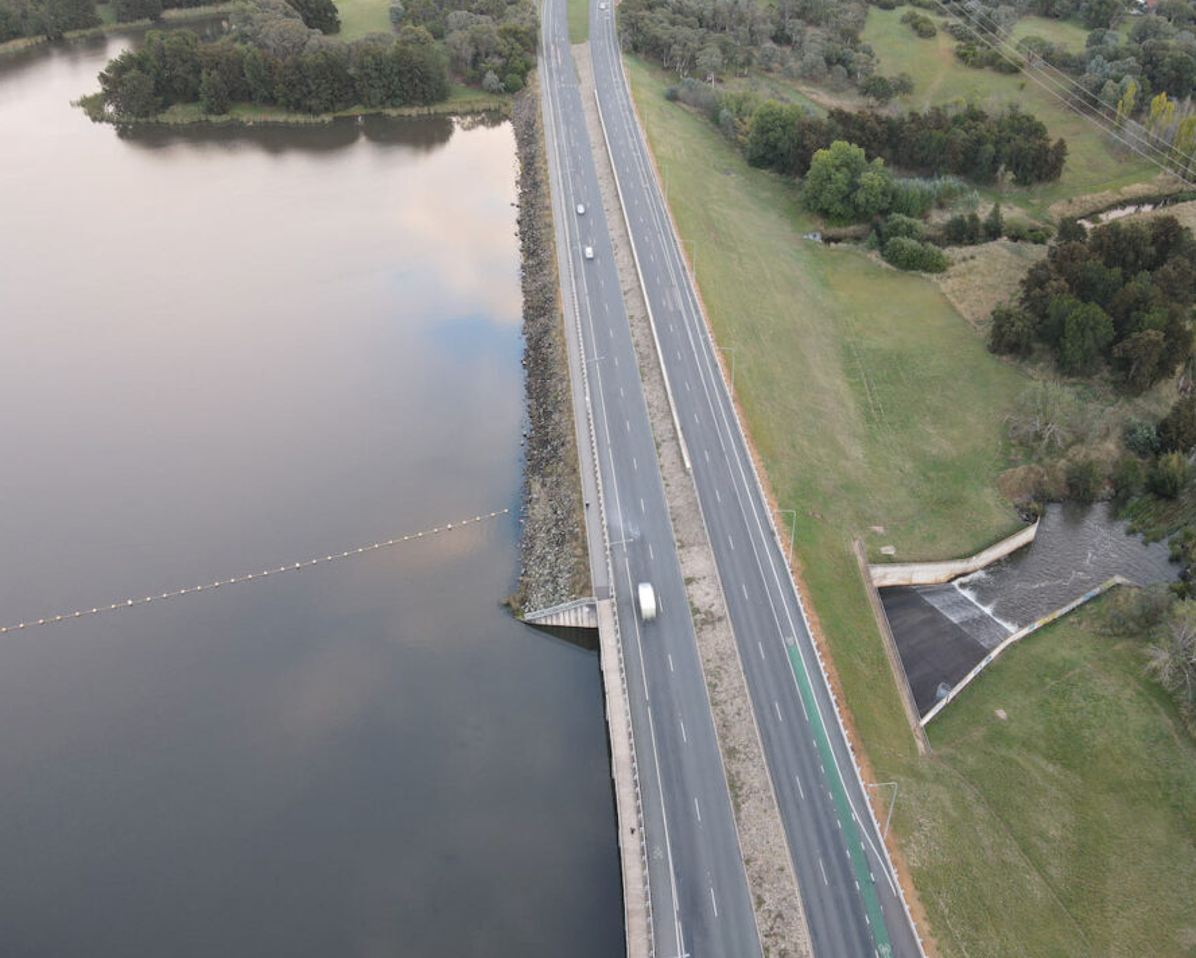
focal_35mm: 27
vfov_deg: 53.2
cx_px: 629
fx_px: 956
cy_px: 455
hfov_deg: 64.0
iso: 110
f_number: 2.8
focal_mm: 4.5
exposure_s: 1/15
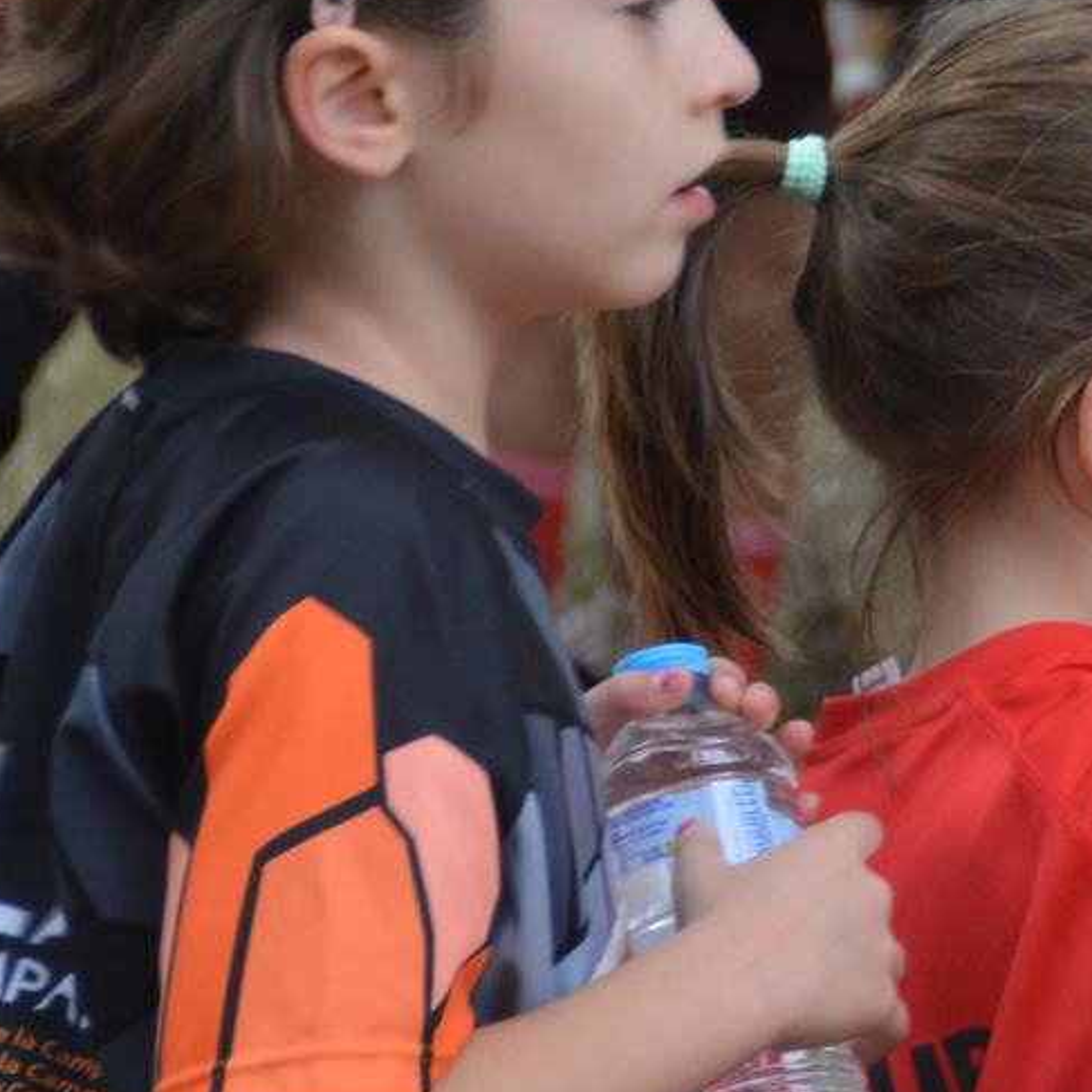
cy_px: 420
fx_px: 16267
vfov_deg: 3.8
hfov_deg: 3.8
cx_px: 2045
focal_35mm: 456
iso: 400
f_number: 5.6
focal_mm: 85
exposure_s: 1/320
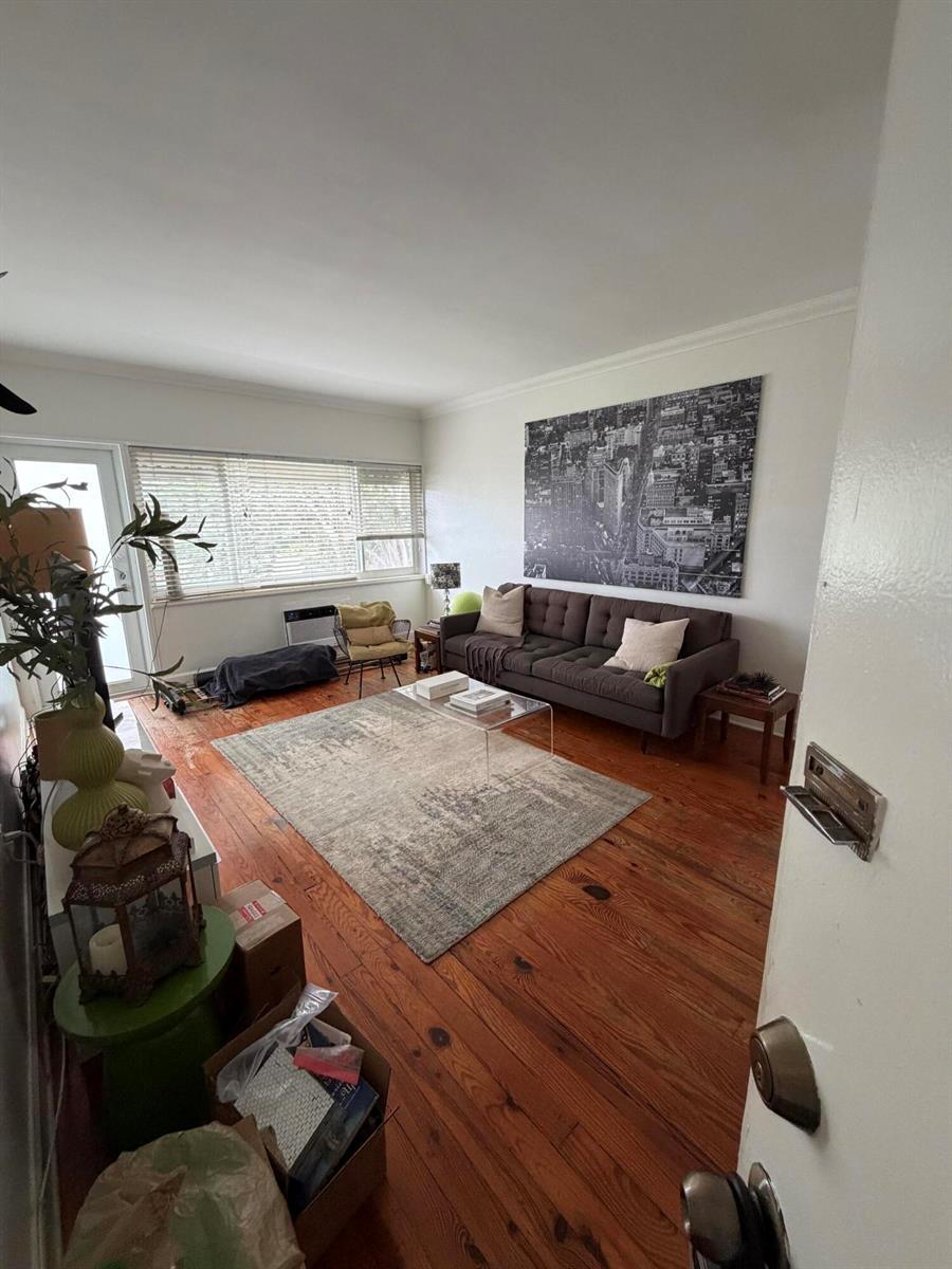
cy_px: 634
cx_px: 476
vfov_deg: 102.1
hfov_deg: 85.7
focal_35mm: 14
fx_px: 513
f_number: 2.2
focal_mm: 2.22
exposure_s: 1/78
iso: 320
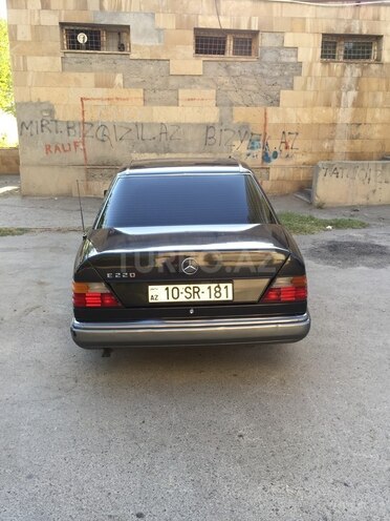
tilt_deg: -15.3
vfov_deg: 61.7
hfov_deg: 48.2
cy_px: 260
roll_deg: -0.5
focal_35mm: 29
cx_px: 195
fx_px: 436
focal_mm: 4.15
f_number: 2.2
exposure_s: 1/127
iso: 32
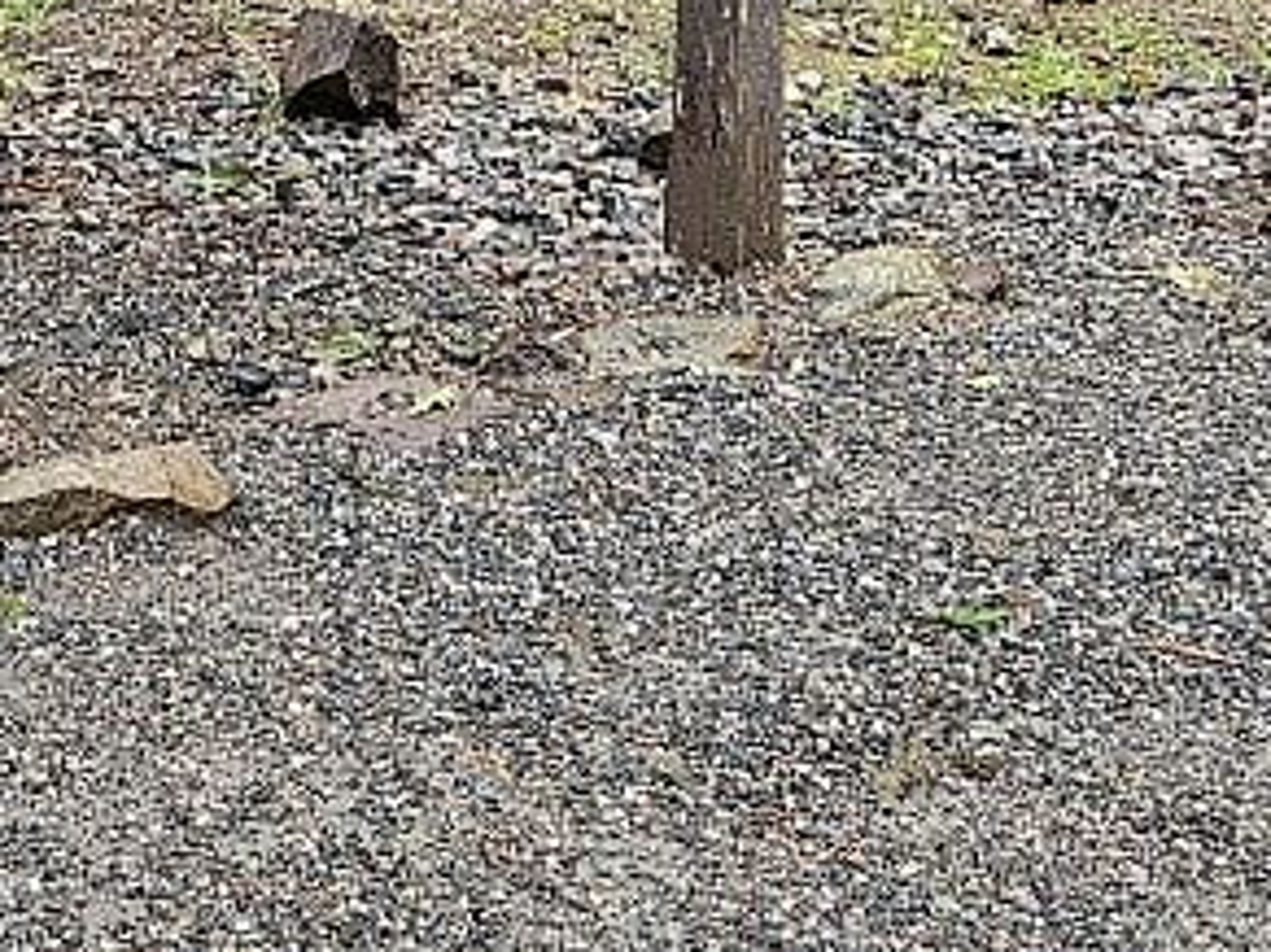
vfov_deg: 16.0
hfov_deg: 22.8
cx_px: -114
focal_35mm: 81
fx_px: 2973
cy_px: -659
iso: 160
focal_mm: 5.4
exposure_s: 1/100
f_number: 1.8
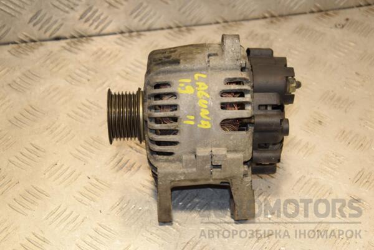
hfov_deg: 26.0
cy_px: 125
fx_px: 810
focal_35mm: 78
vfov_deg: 17.5
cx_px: 187
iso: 800
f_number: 6.3
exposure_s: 1/200
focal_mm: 52
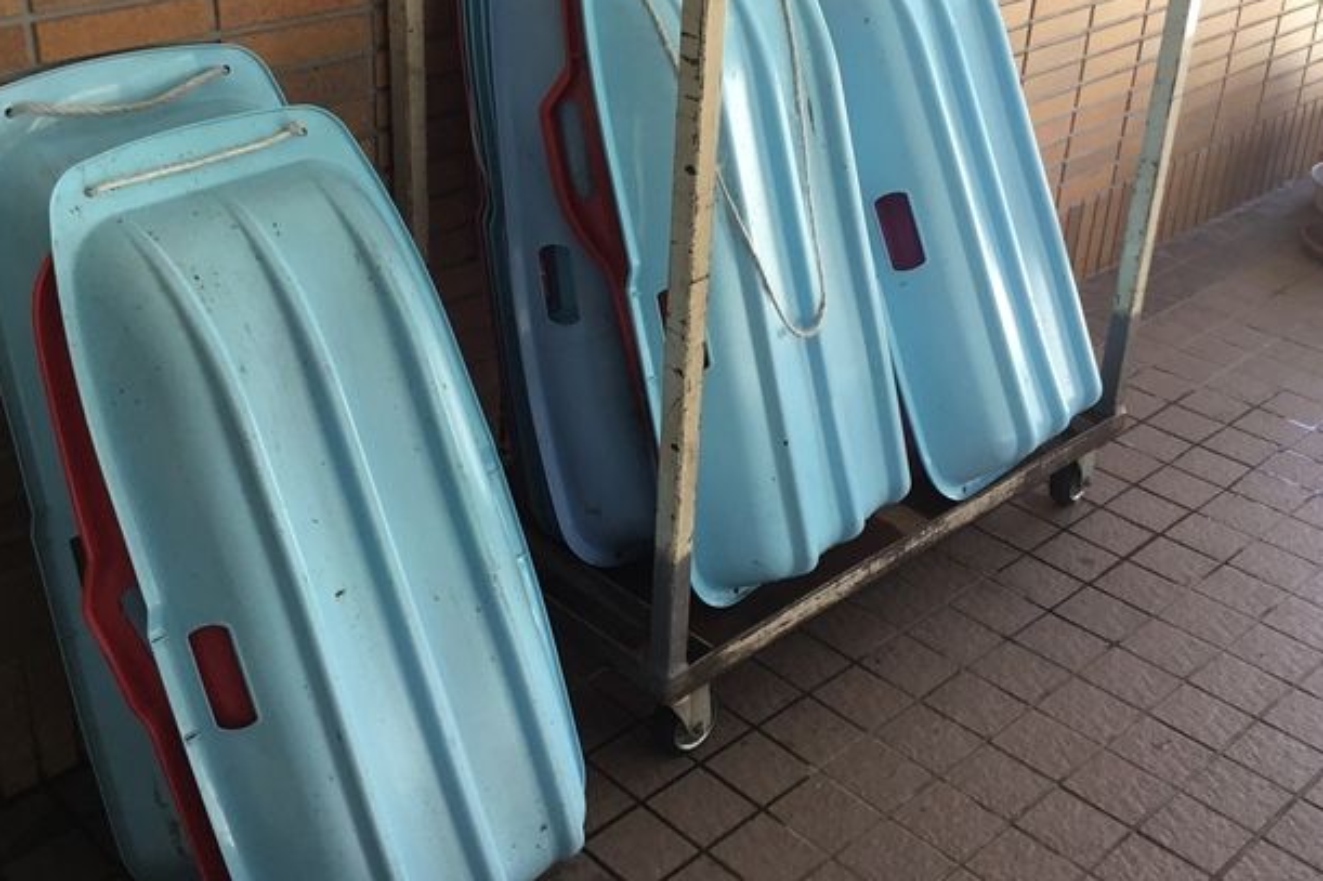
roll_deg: -1.9
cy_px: 330
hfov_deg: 45.3
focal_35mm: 43
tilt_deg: -27.7
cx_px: 566
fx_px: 1580
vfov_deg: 31.0
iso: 40
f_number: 2.4
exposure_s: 1/120
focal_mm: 3.3
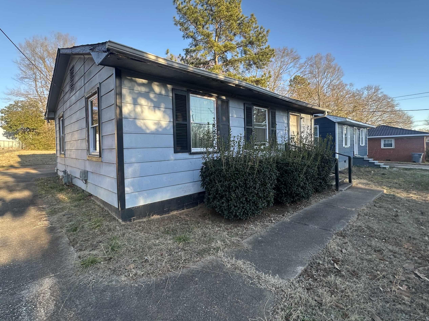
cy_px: 148
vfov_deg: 74.6
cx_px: 211
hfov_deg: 91.0
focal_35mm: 17
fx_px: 211
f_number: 2.2
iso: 40
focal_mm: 2.22
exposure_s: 1/189
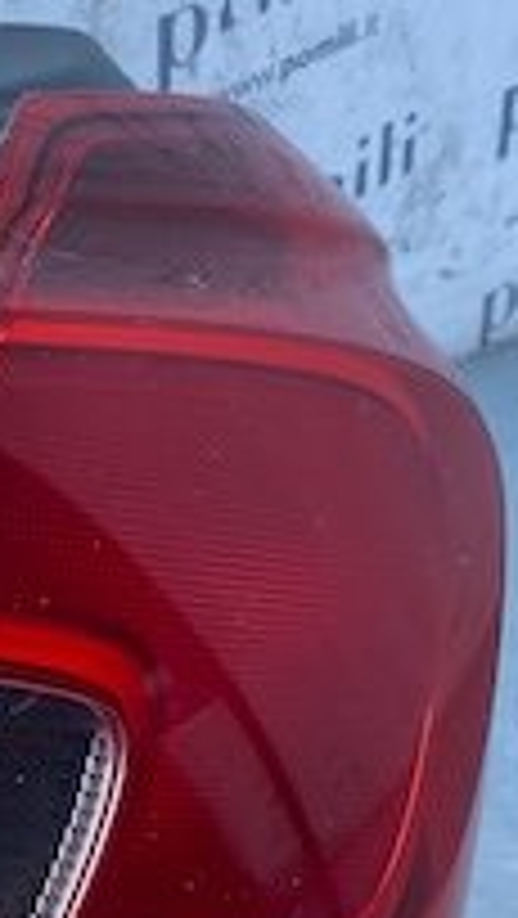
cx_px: -167
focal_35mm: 89
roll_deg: -4.3
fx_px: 2170
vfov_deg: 23.7
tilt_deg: -33.9
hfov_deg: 13.1
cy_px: 684
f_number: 1.8
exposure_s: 1/654
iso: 32
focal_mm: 4.25
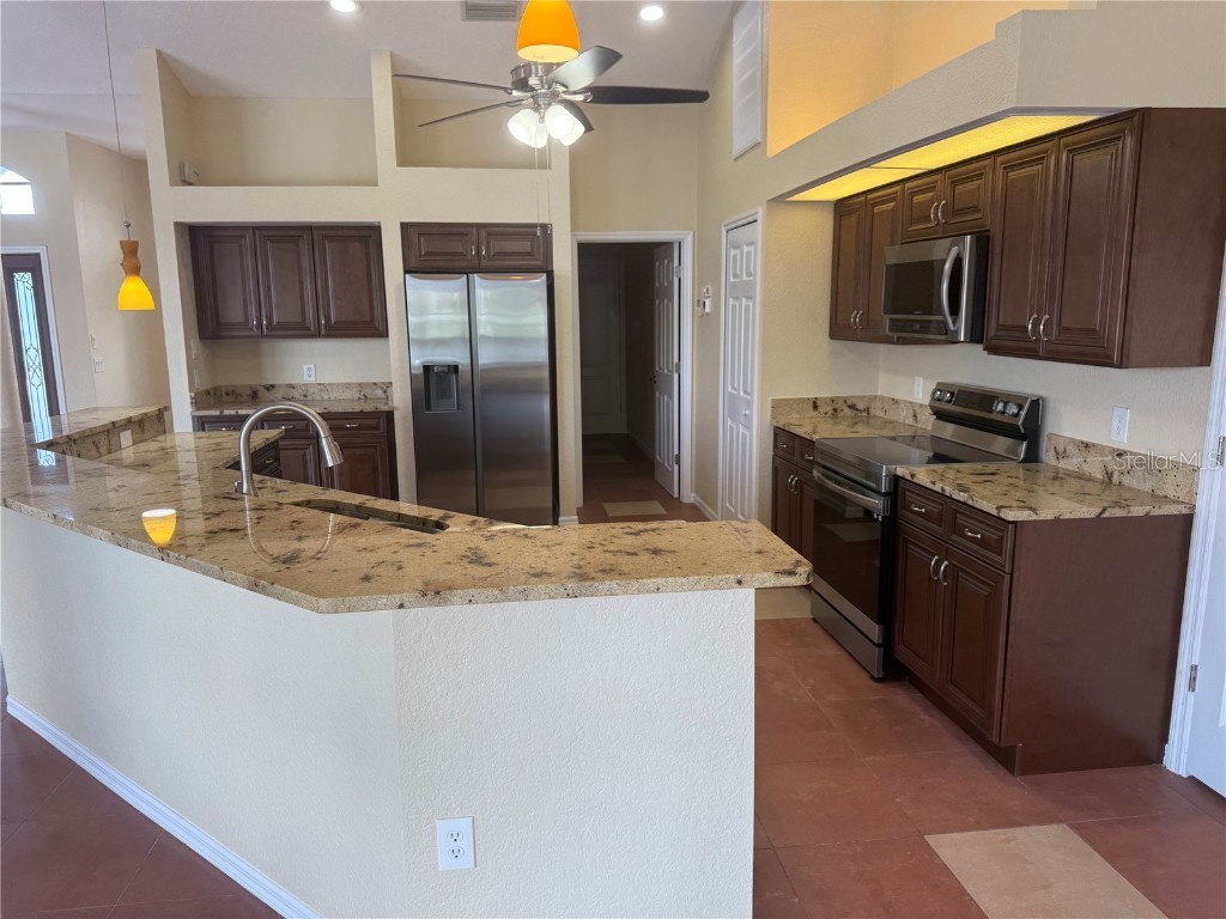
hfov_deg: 71.6
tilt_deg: -9.1
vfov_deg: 56.8
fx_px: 850
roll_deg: +1.0
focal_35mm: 24
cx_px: 613
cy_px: 460
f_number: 1.78
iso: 80
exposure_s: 1/120
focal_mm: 6.76
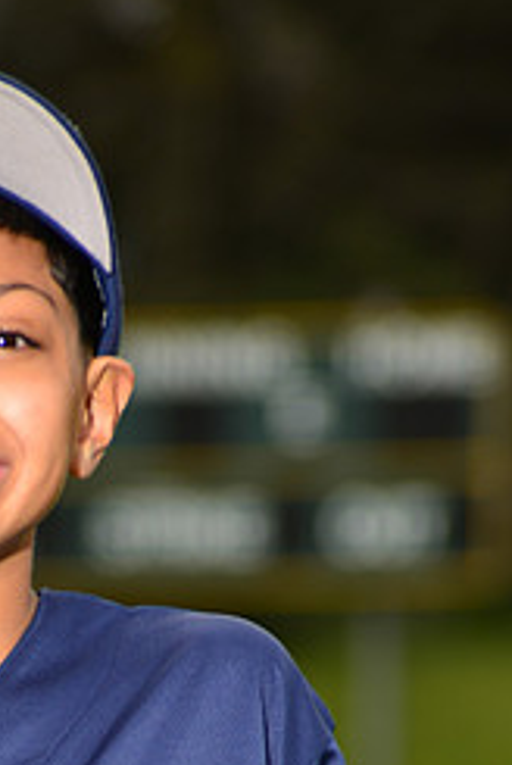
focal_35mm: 473
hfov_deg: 2.9
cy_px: 840
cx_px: -30
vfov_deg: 4.3
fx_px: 10061
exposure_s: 1/200
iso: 200
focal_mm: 200
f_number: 6.3
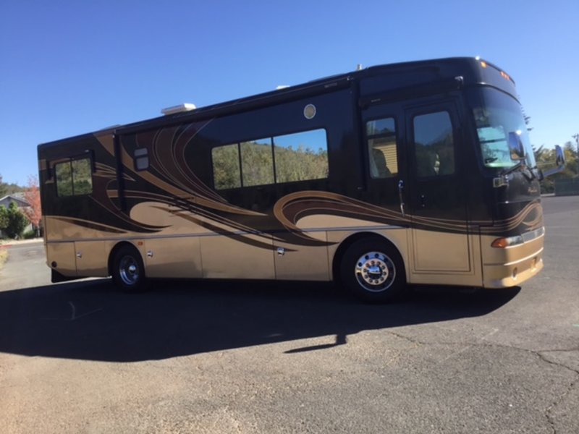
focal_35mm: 31
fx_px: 519
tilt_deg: -1.8
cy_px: 217
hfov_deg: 58.4
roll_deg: +4.7
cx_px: 290
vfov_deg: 45.4
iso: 25
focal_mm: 3.3
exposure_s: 1/684
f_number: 2.4
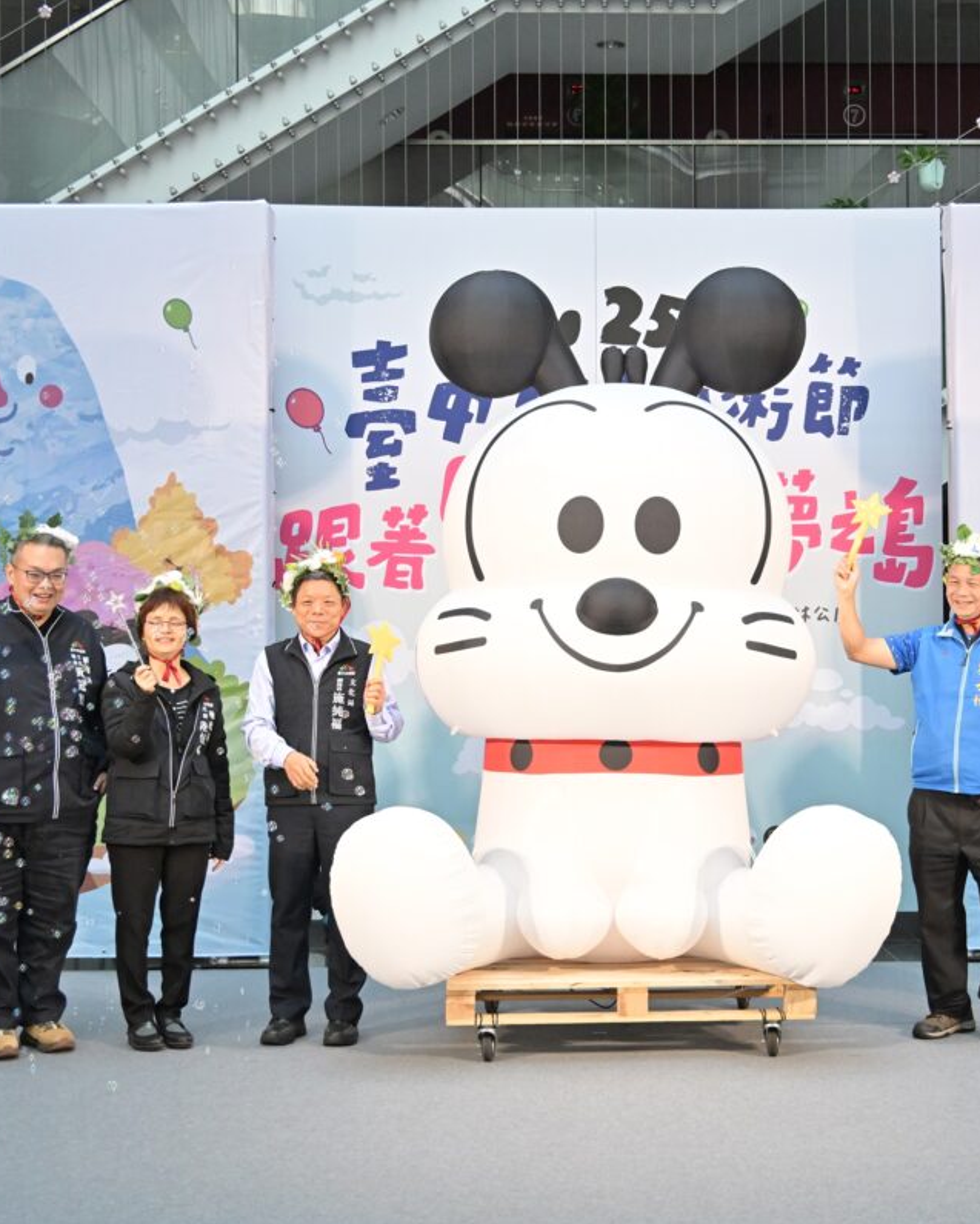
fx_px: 2102
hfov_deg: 26.2
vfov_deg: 32.5
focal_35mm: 58
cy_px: 614
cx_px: 609
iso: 4000
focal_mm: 41
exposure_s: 1/320
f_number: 6.3
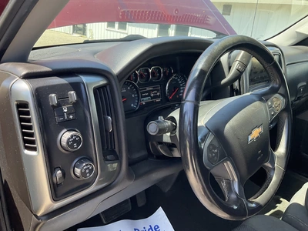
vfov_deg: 48.2
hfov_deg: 61.7
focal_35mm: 29
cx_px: 154
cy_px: 116
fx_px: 258
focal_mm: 3
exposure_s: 1/171
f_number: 1.8
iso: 32
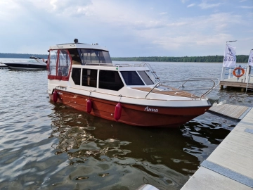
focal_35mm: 23
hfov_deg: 73.9
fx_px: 168
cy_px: 95
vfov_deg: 58.9
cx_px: 126
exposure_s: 1/1088
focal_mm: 5.4
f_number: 1.8
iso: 50
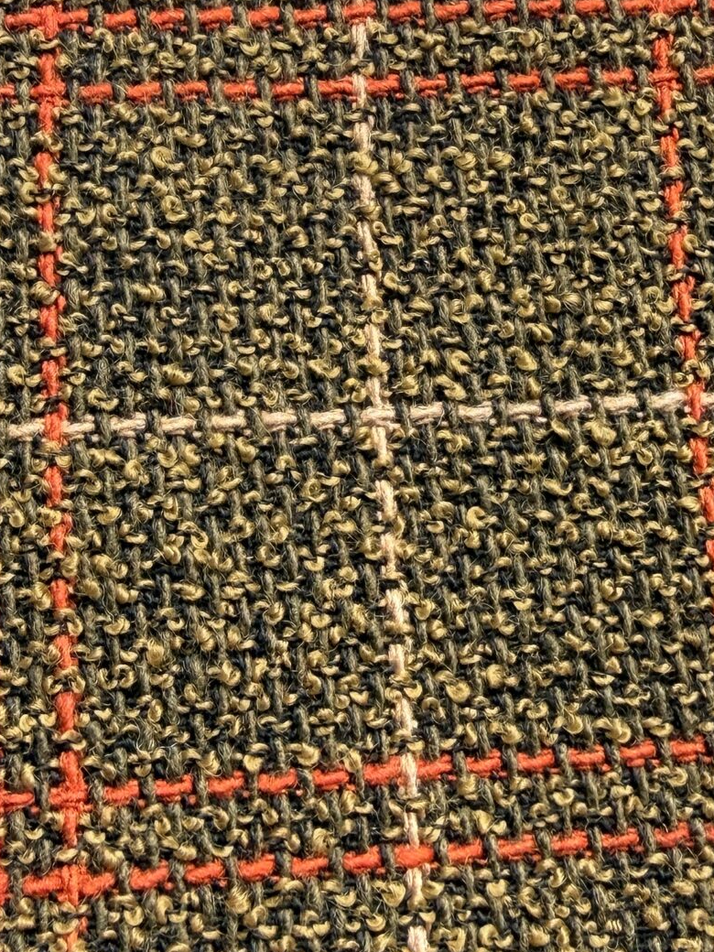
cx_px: 385
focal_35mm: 64
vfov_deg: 30.2
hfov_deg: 22.9
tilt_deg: -76.1
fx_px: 1760
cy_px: 547
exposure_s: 1/175
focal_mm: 2.22
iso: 40
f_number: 2.2
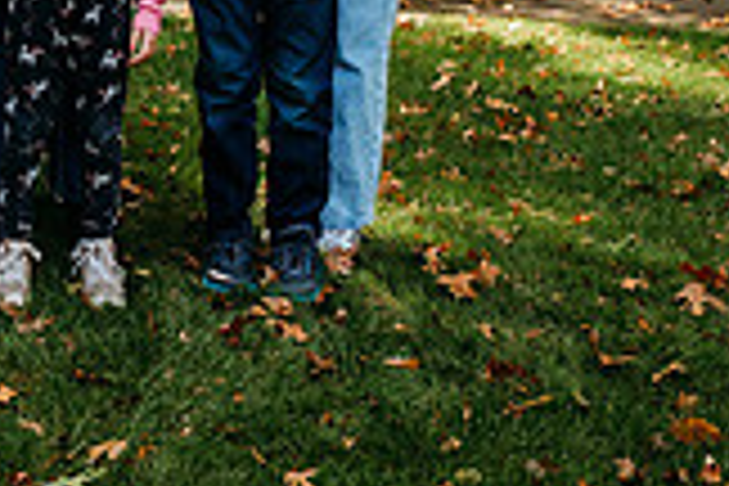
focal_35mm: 116
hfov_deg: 17.0
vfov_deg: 11.2
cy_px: -331
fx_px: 2349
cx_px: -99
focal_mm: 32
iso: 400
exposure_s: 1/250
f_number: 4.5
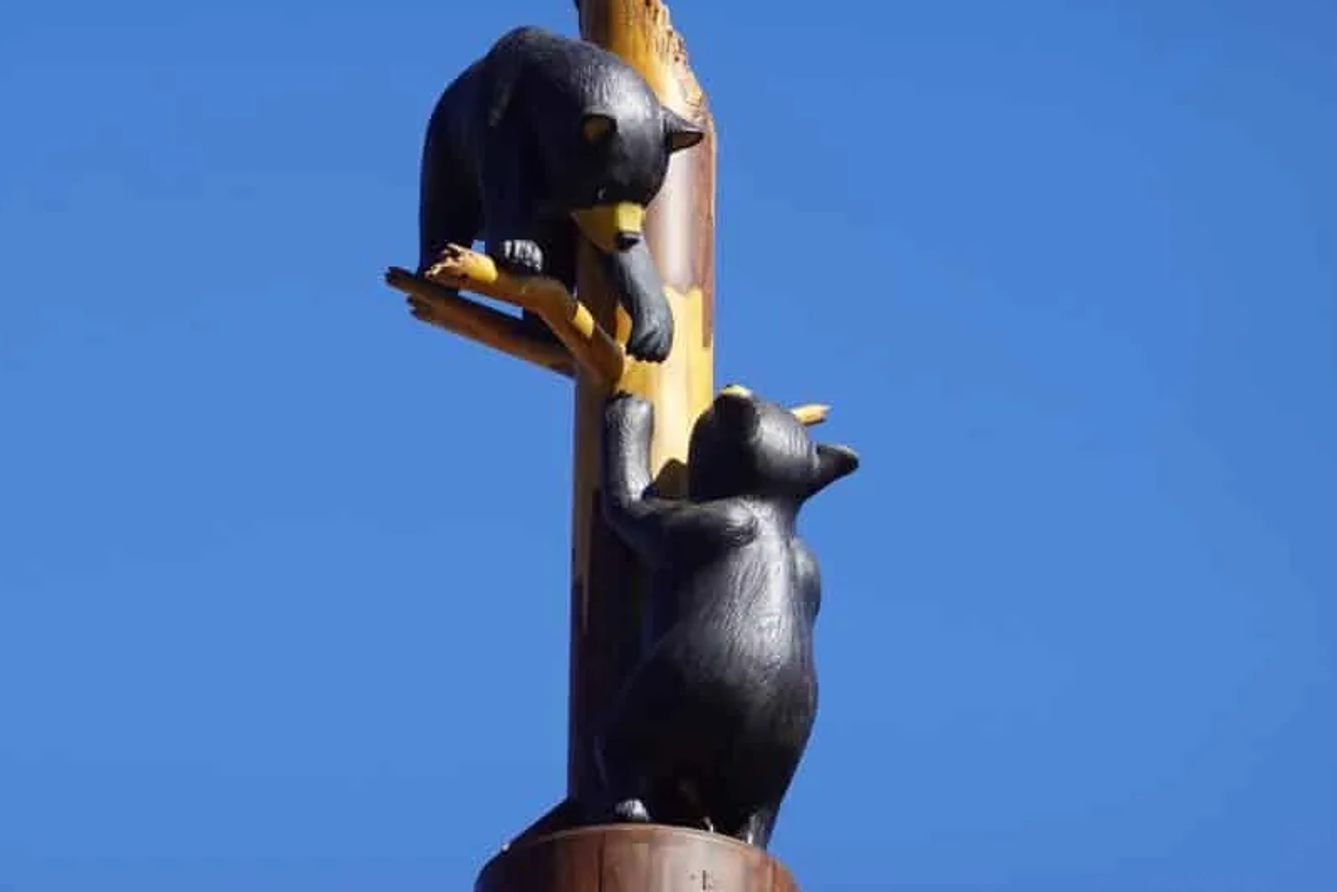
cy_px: 370
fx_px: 9548
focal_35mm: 257
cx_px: 525
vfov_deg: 5.4
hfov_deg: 8.0
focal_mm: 72
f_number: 5.6
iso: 100
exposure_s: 1/320
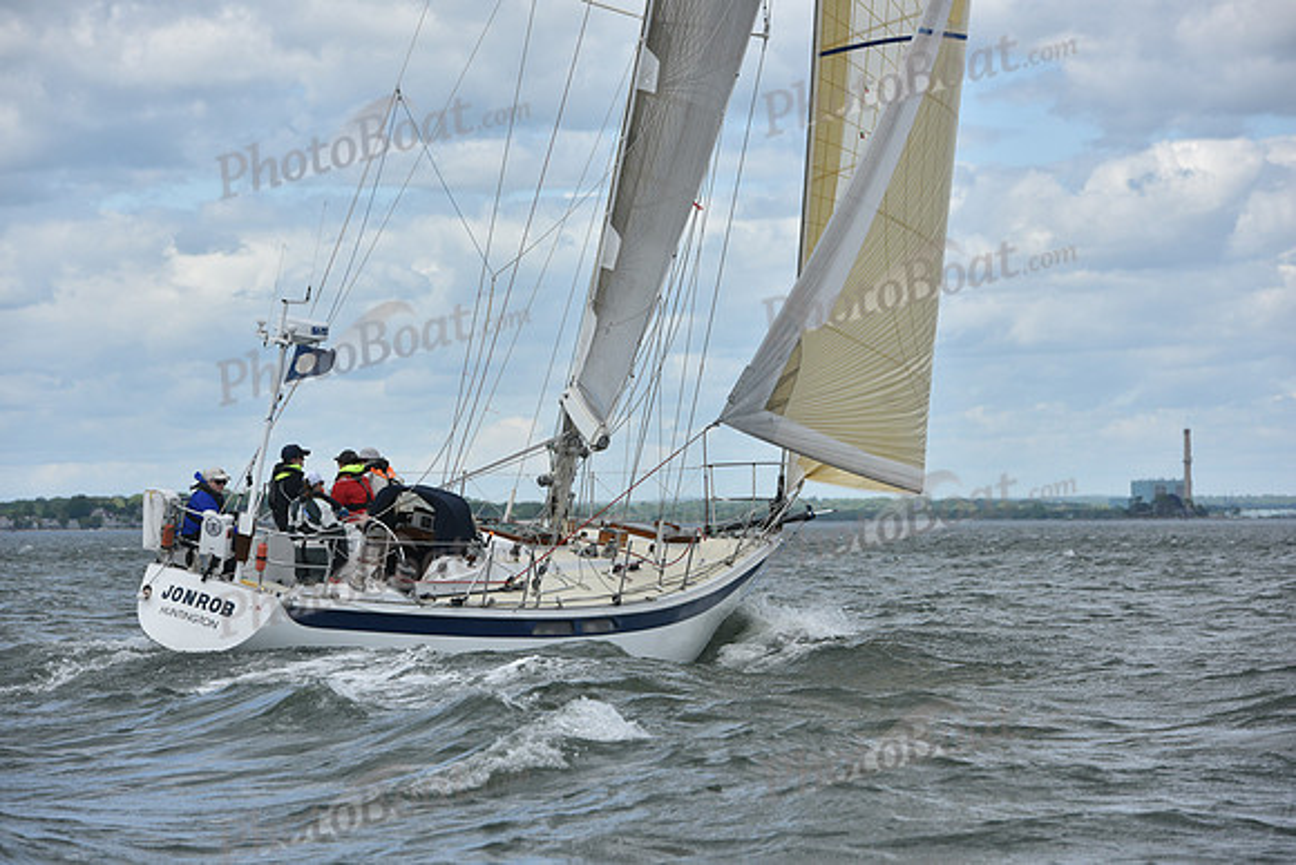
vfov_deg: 8.1
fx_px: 6121
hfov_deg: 12.1
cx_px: 648
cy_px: 432
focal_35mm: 170
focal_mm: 170
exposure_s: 1/1250
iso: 320
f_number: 8
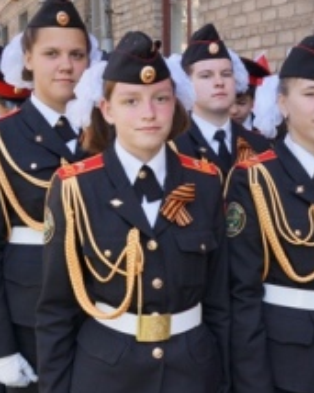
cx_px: 198
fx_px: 686
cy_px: 186
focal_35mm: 59
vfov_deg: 32.0
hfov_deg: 25.7
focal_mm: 20
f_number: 6.3
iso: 200
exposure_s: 1/160
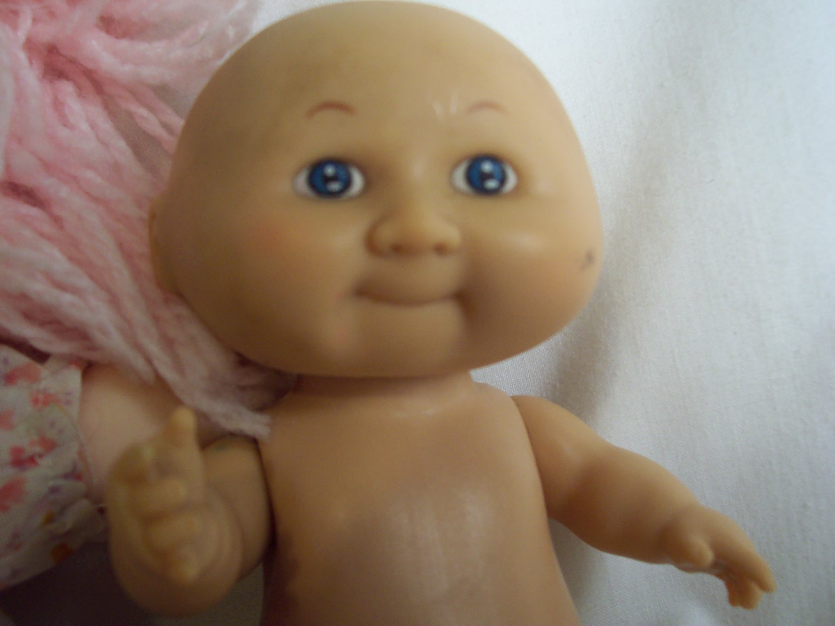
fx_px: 893
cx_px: 418
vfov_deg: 38.7
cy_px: 313
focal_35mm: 37
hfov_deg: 50.1
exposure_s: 1/45
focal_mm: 5.6
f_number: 2.8
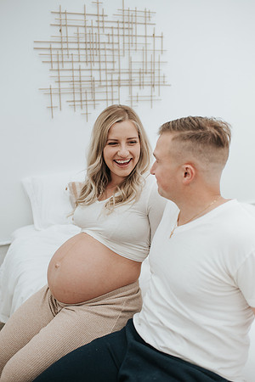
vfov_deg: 54.4
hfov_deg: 37.9
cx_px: 128
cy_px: 191
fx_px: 372
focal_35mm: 35
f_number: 2.8
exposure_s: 1/250
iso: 450
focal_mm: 35
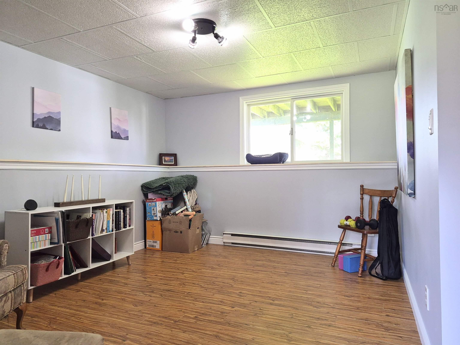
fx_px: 306
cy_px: 172
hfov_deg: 73.9
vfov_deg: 58.9
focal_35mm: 23
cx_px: 230
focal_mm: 5.4
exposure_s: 1/120
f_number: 1.8
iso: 320
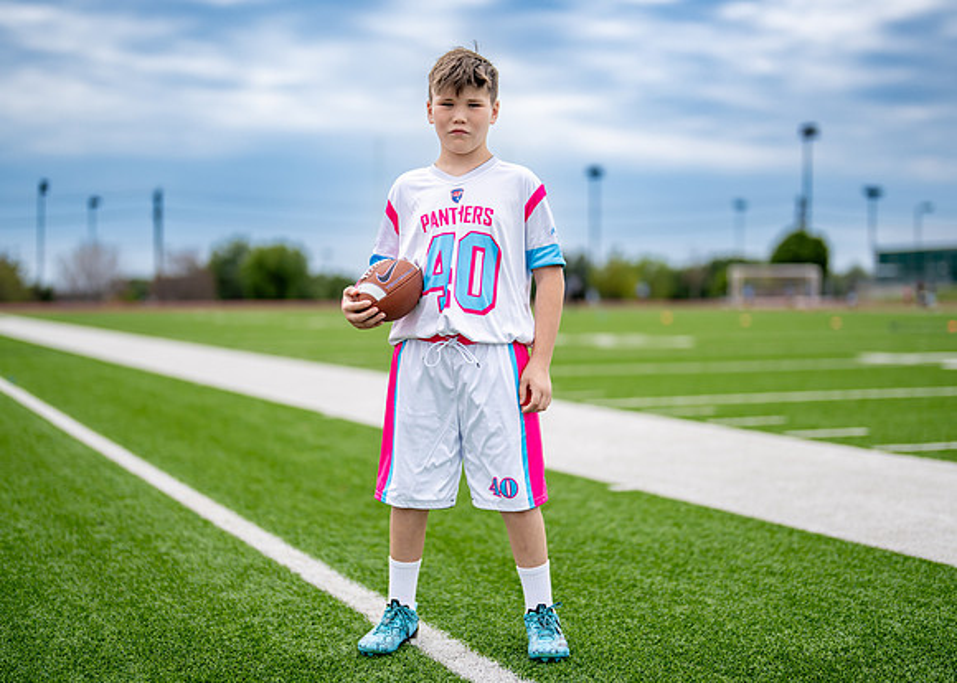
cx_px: 495
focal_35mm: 59
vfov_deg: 24.1
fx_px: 1603
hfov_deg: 33.2
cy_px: 326
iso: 100
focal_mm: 50
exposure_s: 1/10000
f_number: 1.2
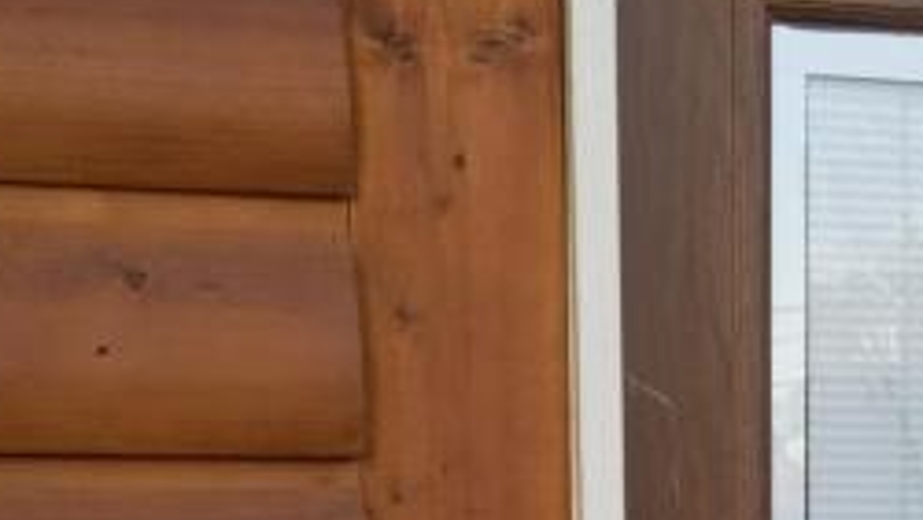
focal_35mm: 97
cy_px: 1070
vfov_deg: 11.2
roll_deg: -0.2
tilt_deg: -10.6
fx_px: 2376
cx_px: 713
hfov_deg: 21.8
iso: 32
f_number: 2.2
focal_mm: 4.15
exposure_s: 1/60
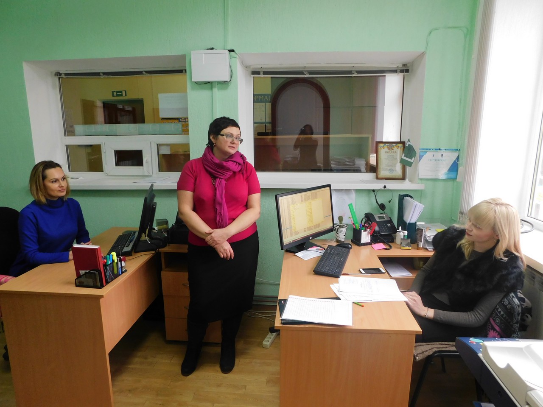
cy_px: 204
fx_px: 361
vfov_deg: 58.9
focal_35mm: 23
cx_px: 272
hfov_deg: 73.9
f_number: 3
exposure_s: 1/30
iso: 250
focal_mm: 4
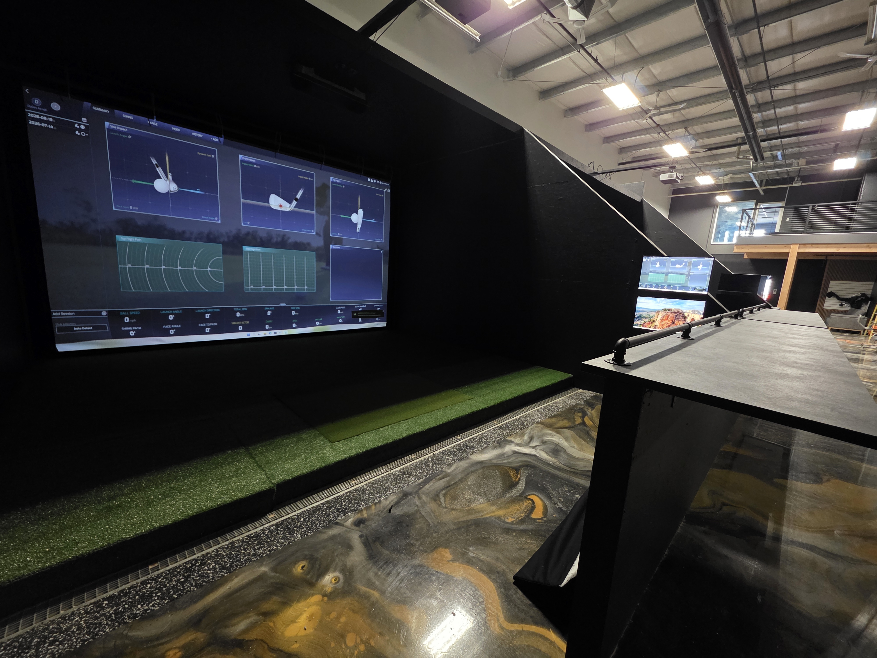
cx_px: 438
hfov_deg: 106.2
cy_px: 329
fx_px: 329
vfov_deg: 89.9
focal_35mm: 13
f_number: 1.9
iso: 800
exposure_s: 1/60
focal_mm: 2.2
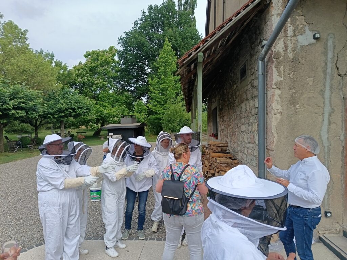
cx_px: 174
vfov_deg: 56.8
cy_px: 130
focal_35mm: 24
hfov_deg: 71.6
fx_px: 241
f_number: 1.75
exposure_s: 1/267
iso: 100
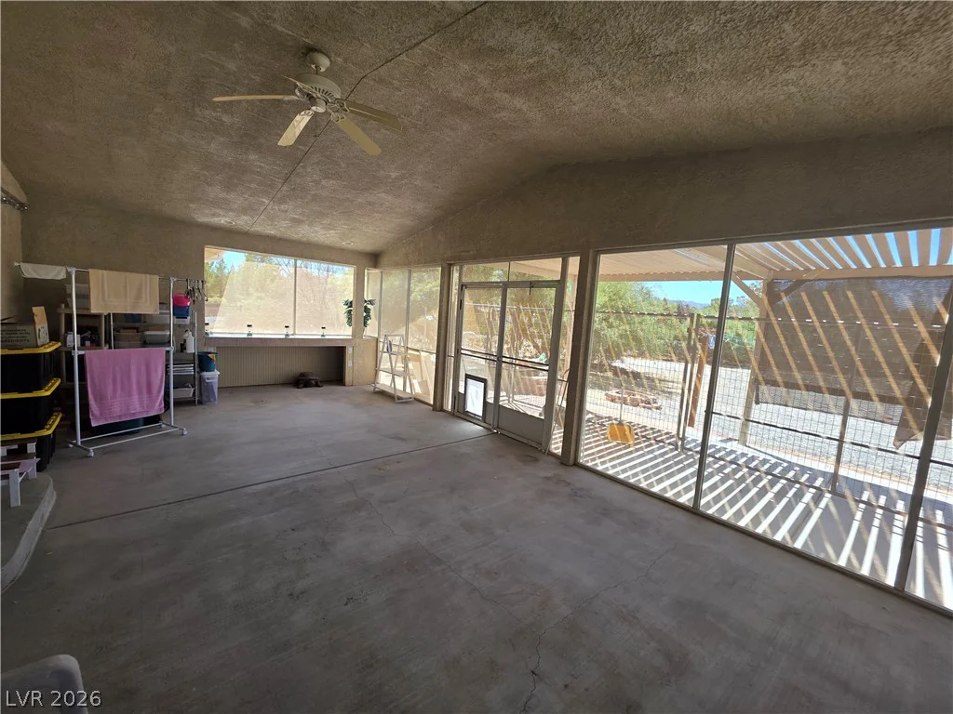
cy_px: 357
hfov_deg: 106.2
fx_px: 358
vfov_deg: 89.9
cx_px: 476
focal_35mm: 13
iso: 20
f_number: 1.9
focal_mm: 2.2
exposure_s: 1/120
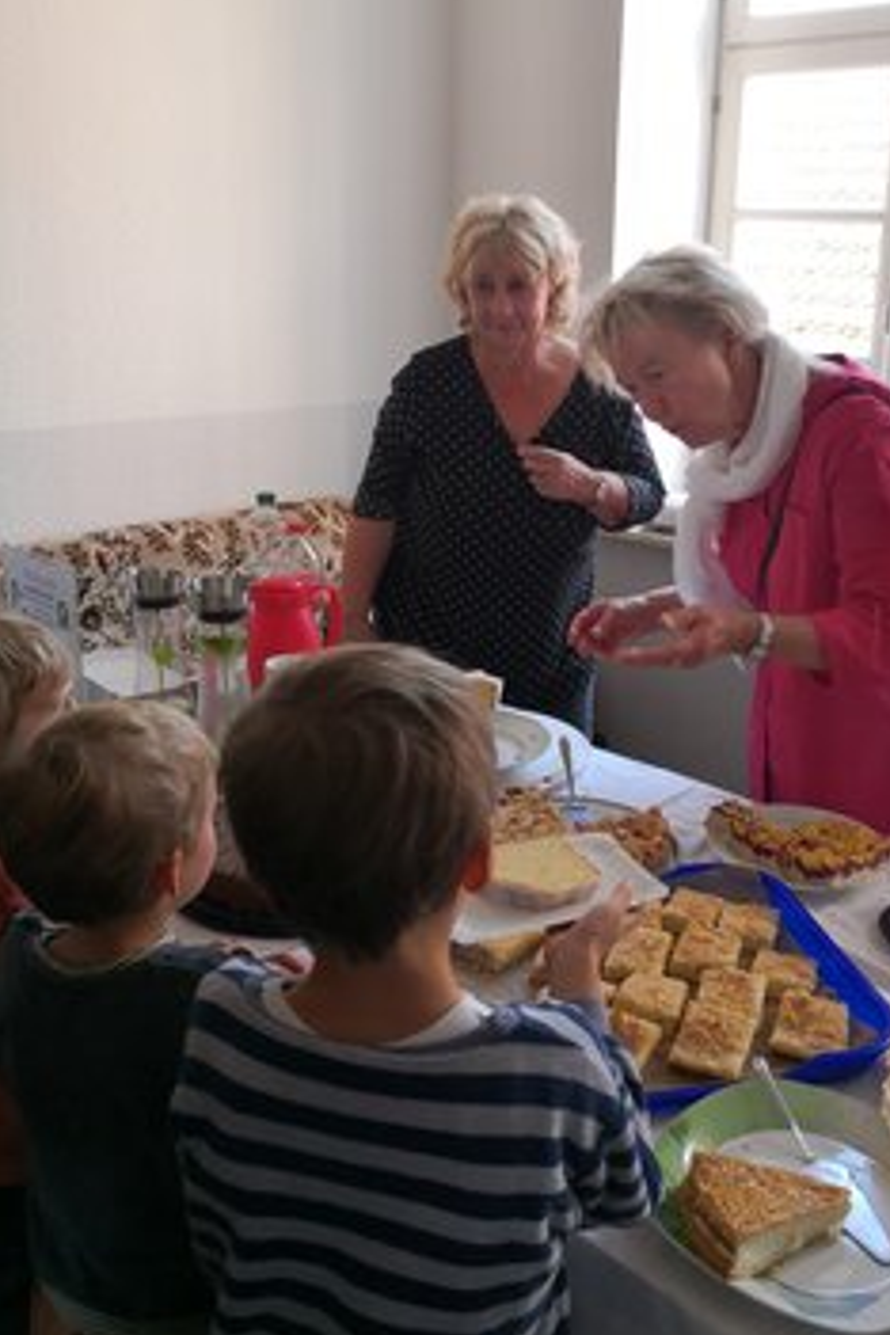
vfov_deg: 58.6
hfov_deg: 40.8
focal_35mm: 32
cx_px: 563
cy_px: 609
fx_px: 1187
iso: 80
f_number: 1.6
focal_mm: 3.95
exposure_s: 1/100
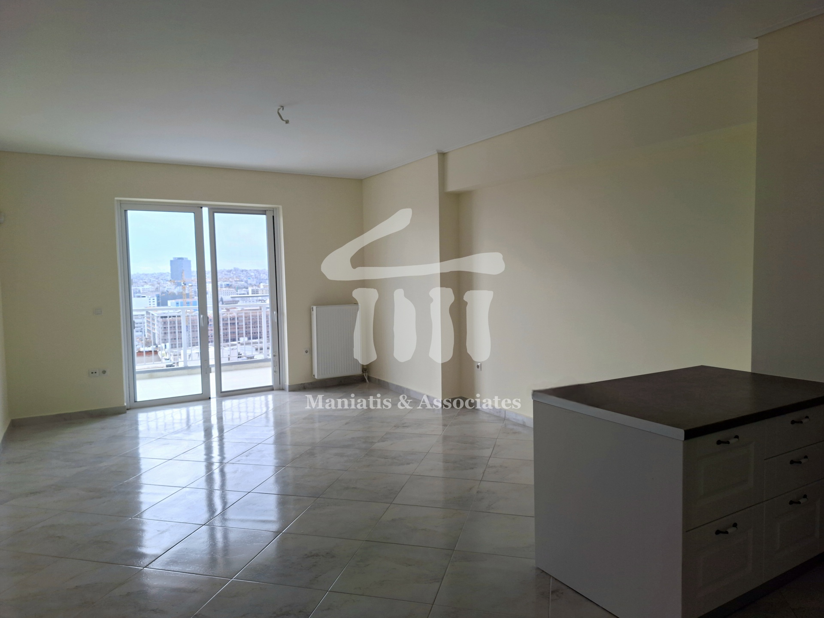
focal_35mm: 23
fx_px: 547
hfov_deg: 73.9
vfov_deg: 58.9
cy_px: 309
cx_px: 412
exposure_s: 1/270
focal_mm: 5.54
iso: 50
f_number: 1.8
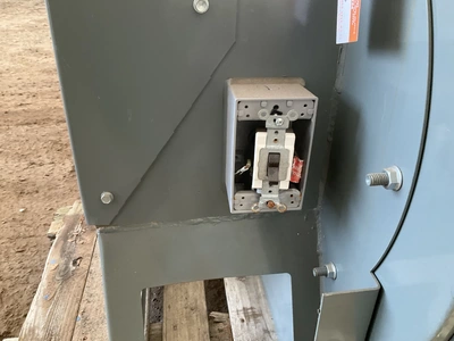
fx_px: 380
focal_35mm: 29
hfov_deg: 61.7
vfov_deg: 48.2
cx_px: 227
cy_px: 170
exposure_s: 1/60
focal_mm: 3
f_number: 1.8
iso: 125
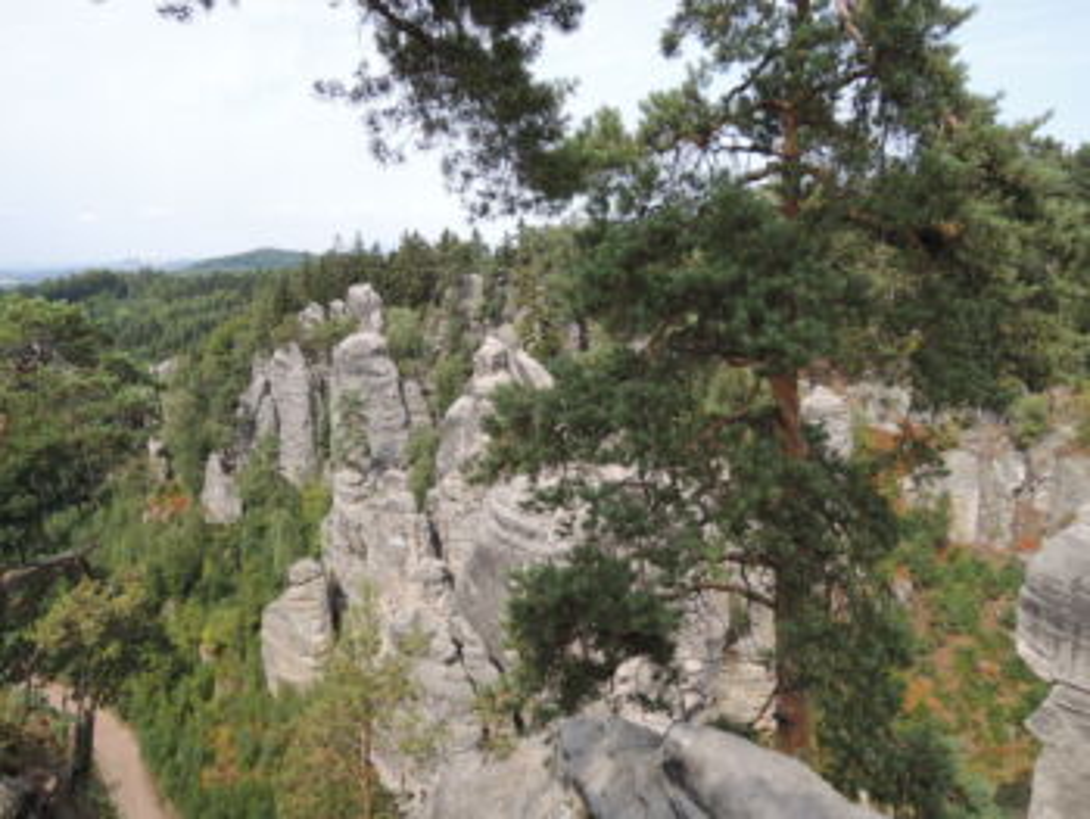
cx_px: 545
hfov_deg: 71.6
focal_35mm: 24
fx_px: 756
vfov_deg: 56.9
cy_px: 410
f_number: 2.8
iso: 100
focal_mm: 4.3
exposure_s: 1/800
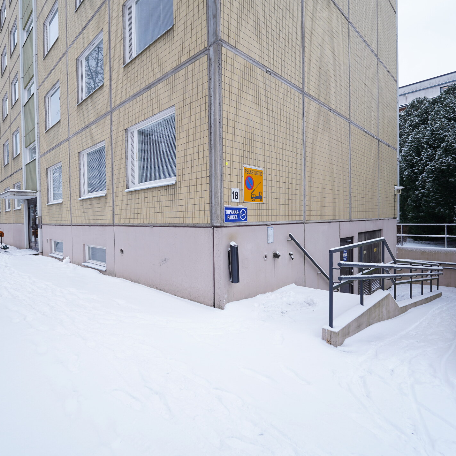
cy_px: 228
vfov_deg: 80.7
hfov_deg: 79.5
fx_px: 268
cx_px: 177
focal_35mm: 18
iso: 100
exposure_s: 1/100
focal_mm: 14
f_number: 3.5
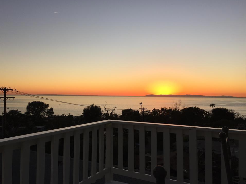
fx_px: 220
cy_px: 91
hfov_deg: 58.3
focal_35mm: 31
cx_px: 115
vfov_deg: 45.4
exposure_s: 1/444
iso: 32
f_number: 2.2
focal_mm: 4.15
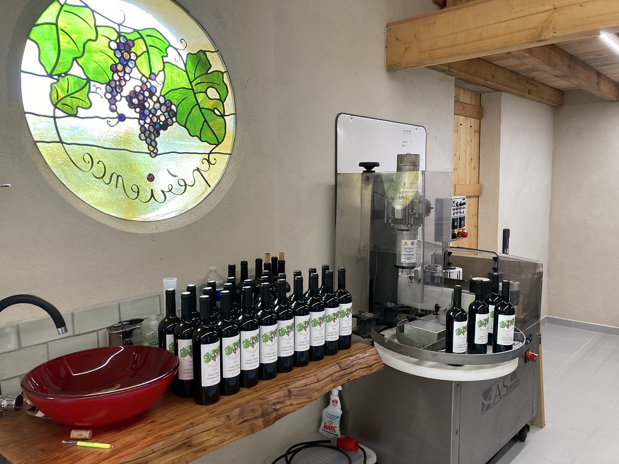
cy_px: 232
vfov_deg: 49.7
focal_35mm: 28
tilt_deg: -5.0
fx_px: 501
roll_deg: +0.1
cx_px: 310
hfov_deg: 63.4
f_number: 1.8
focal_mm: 3.99
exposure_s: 1/60
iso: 100
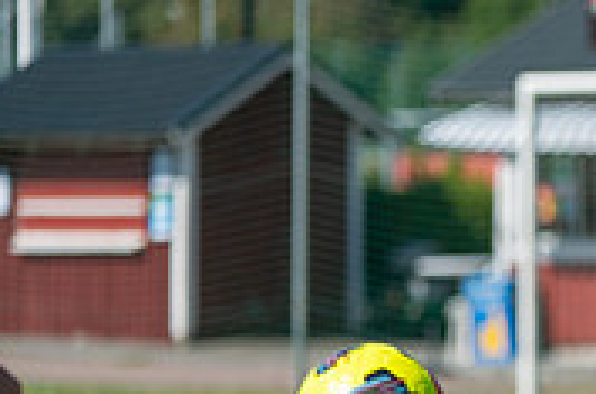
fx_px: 7595
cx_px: 859
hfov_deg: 4.5
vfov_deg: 3.0
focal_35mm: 460
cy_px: 259
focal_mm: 140
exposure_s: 1/2500
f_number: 3.2
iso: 100
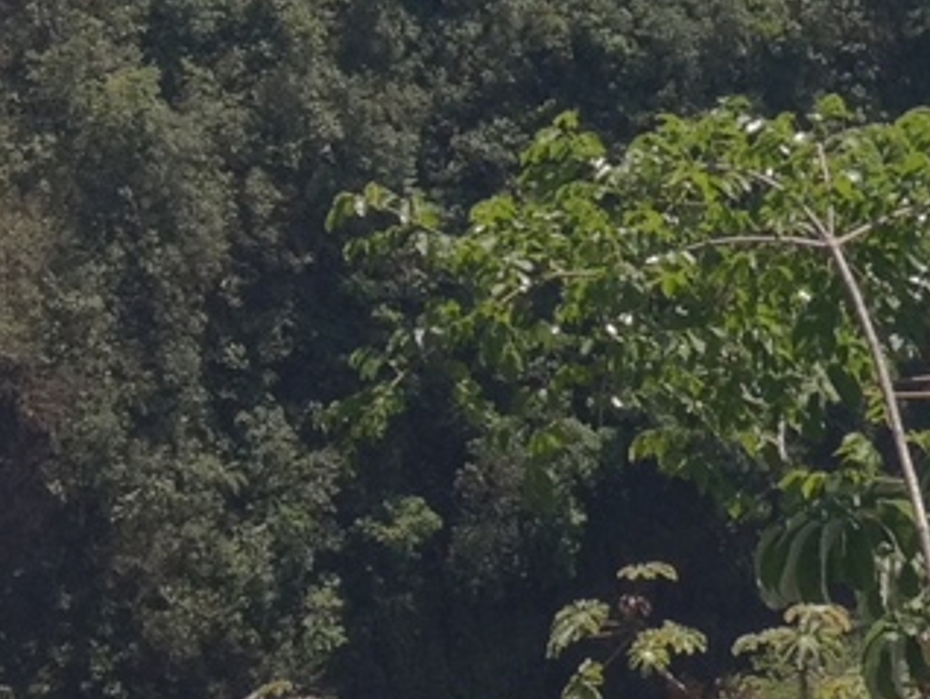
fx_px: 4732
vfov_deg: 8.2
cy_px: -524
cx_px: 1685
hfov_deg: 10.5
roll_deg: -1.9
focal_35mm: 176
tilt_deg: -7.4
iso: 50
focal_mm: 4.28
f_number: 2.4
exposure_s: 1/552
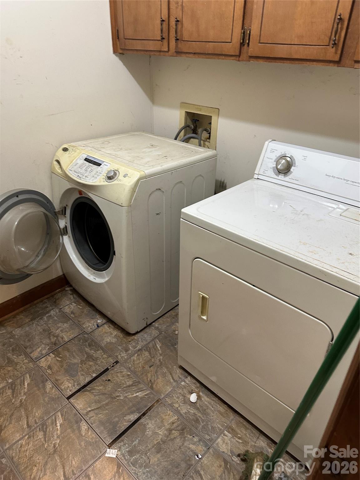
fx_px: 333
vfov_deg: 71.6
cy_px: 240
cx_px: 180
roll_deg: -2.5
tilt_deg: -30.0
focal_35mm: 24
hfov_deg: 56.8
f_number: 1.78
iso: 320
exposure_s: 1/60
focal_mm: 6.86
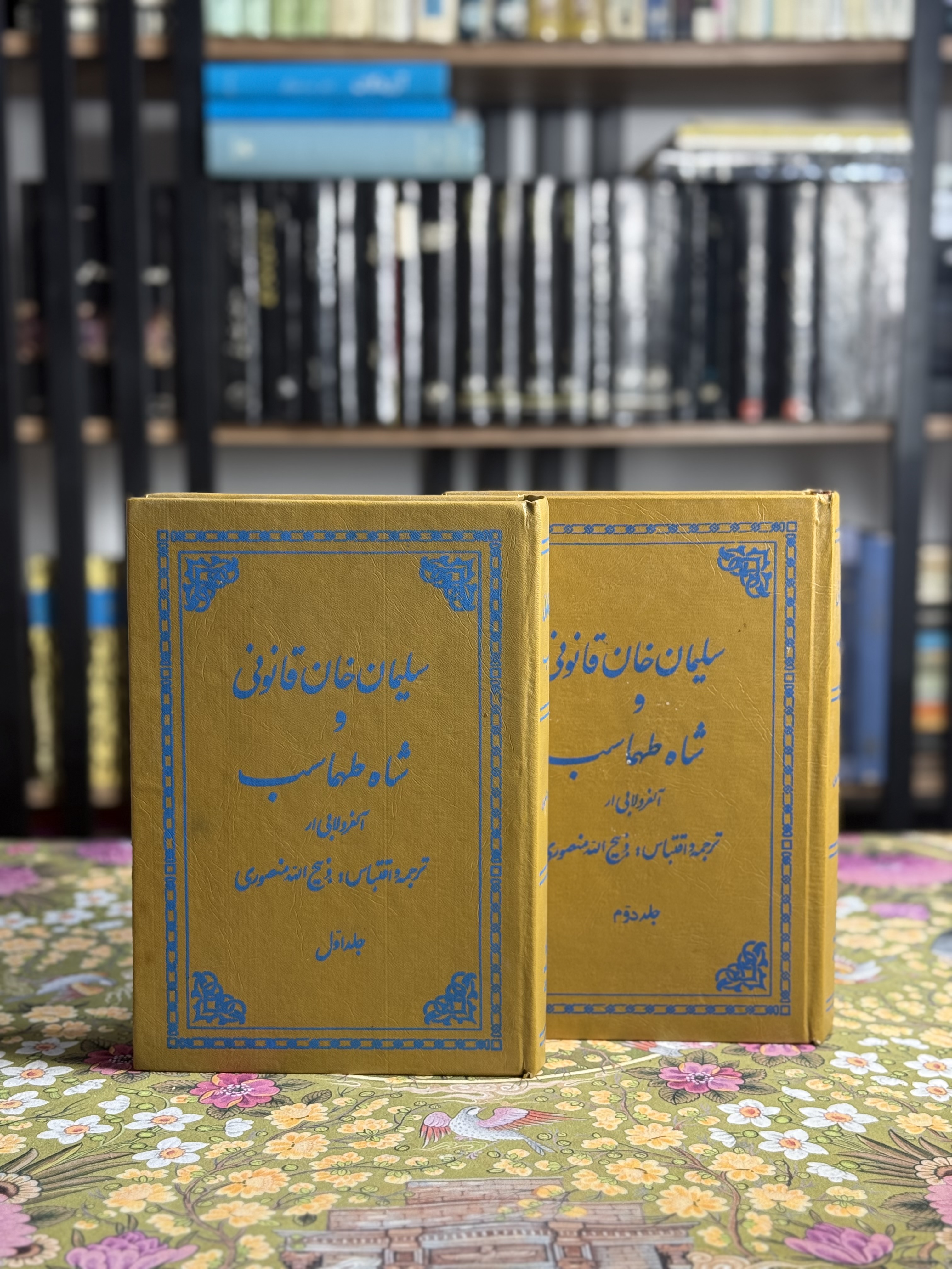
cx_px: 476
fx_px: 1760
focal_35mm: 48
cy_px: 634
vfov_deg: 39.7
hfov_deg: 30.3
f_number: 1.78
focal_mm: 6.76
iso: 80
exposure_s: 1/50
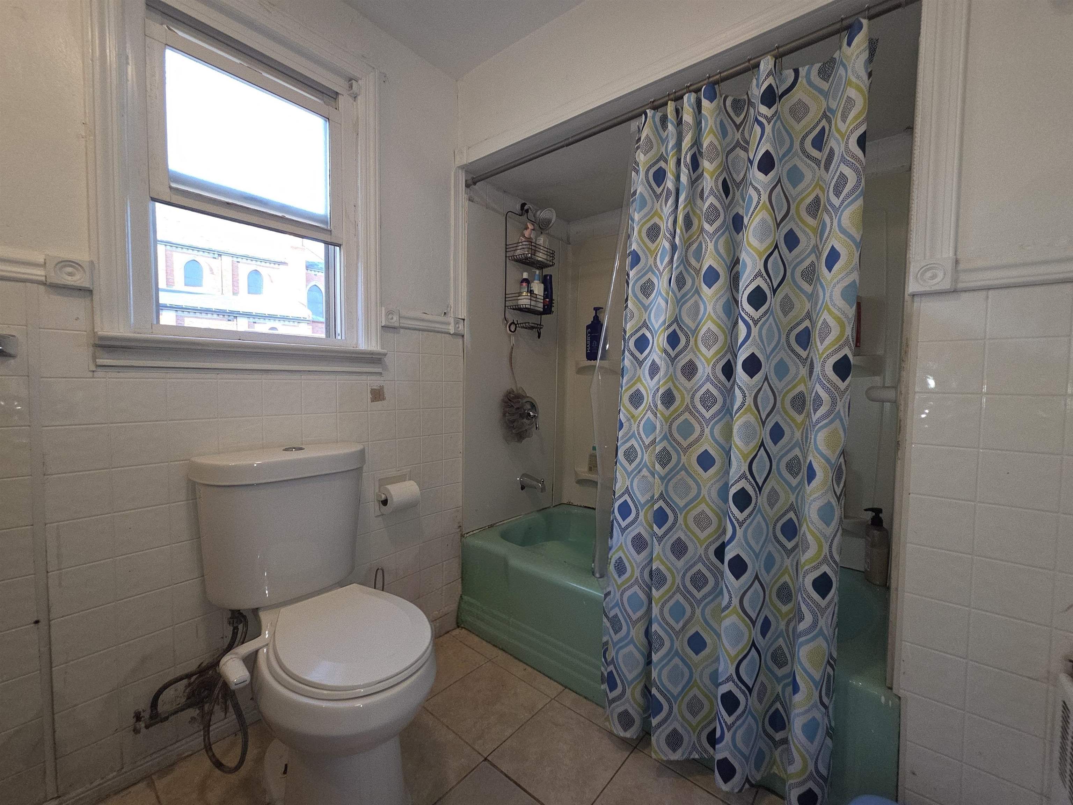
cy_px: 402
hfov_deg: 106.2
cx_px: 536
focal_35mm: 13
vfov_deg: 89.9
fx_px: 403
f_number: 2.2
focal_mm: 2.2
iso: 64
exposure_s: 1/60
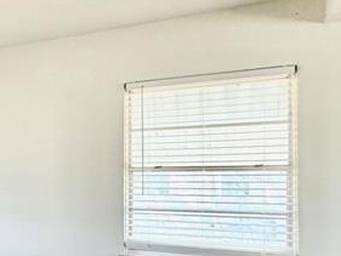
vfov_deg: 28.2
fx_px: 503
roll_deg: +0.2
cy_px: 186
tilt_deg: -1.1
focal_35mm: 51
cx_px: -176
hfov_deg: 26.5
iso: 250
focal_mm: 2.22
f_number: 2.2
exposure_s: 1/121
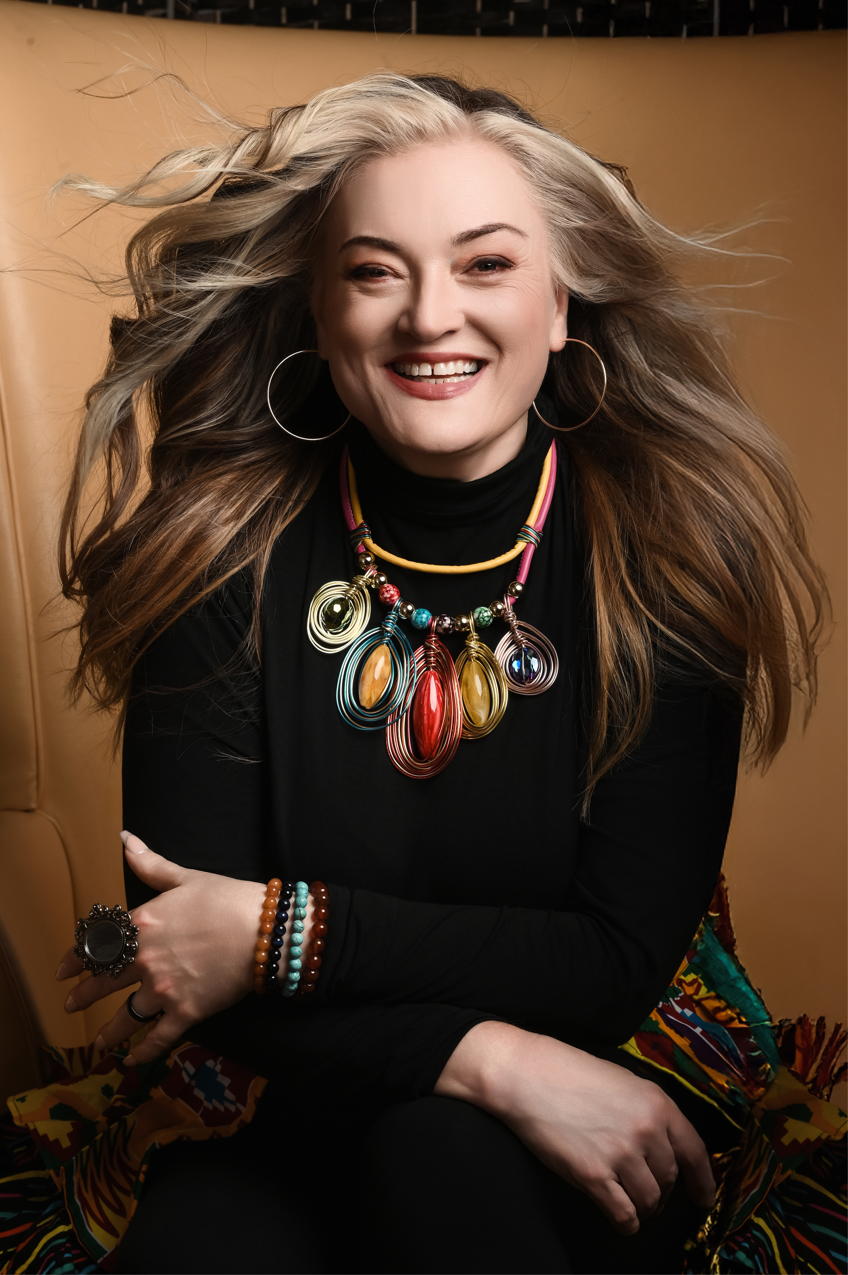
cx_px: 424
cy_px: 638
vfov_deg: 17.7
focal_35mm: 116
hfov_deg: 11.8
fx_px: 4104
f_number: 11
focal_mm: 116
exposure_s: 1/250
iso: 200
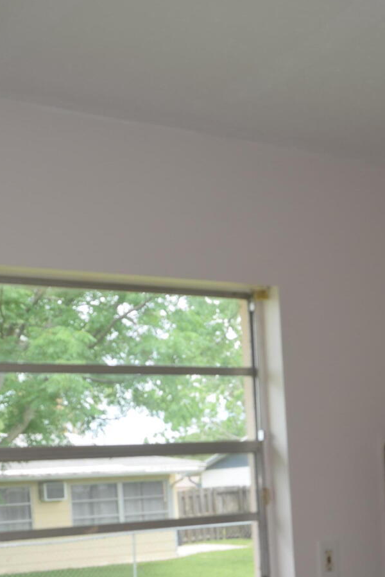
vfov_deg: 30.8
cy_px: 587
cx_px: 244
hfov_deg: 22.6
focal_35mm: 60
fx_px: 962
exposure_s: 1/125
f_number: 5.6
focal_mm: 18
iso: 180
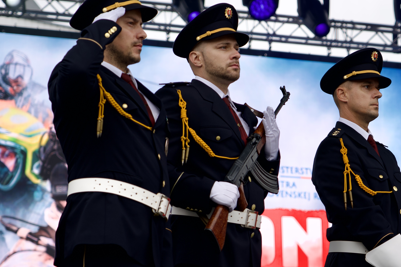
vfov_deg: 8.7
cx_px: 276
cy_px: 170
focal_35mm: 157
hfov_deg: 13.1
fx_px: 1749
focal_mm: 84
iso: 100
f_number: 4.5
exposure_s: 1/250
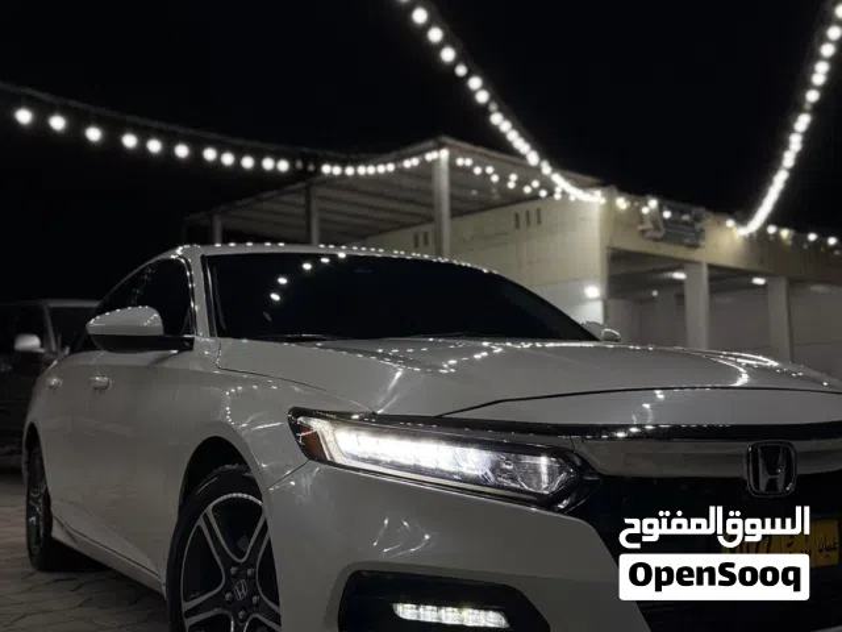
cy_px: 316
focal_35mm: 24
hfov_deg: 71.6
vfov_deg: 56.8
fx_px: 584
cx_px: 421
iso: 125
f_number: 1.78
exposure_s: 1/100
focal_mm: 6.76
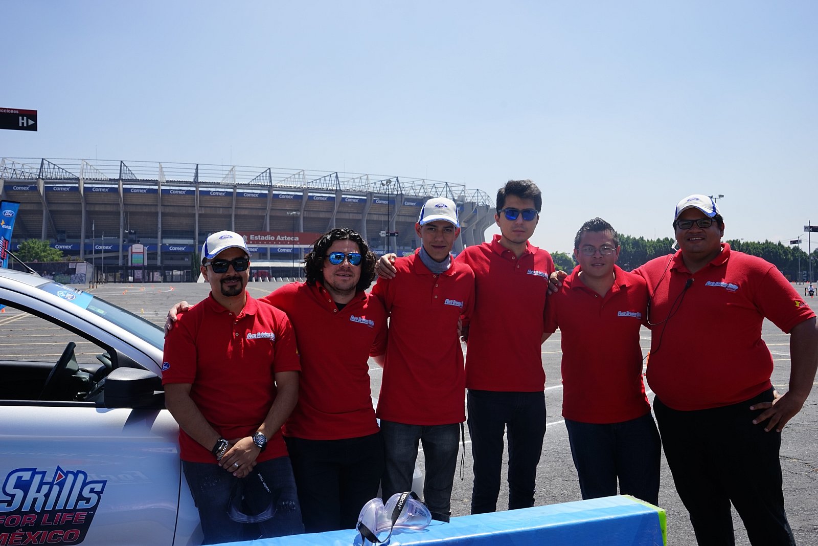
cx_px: 409
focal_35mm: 32
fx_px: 727
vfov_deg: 41.1
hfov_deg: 58.7
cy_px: 273
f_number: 10
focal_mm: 32
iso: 100
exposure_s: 1/160
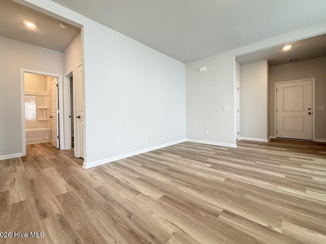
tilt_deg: +0.8
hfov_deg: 98.2
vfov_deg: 81.7
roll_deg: +0.4
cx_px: 163
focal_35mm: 15
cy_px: 116
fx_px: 141
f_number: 2.2
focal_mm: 2.22
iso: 320
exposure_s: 1/120
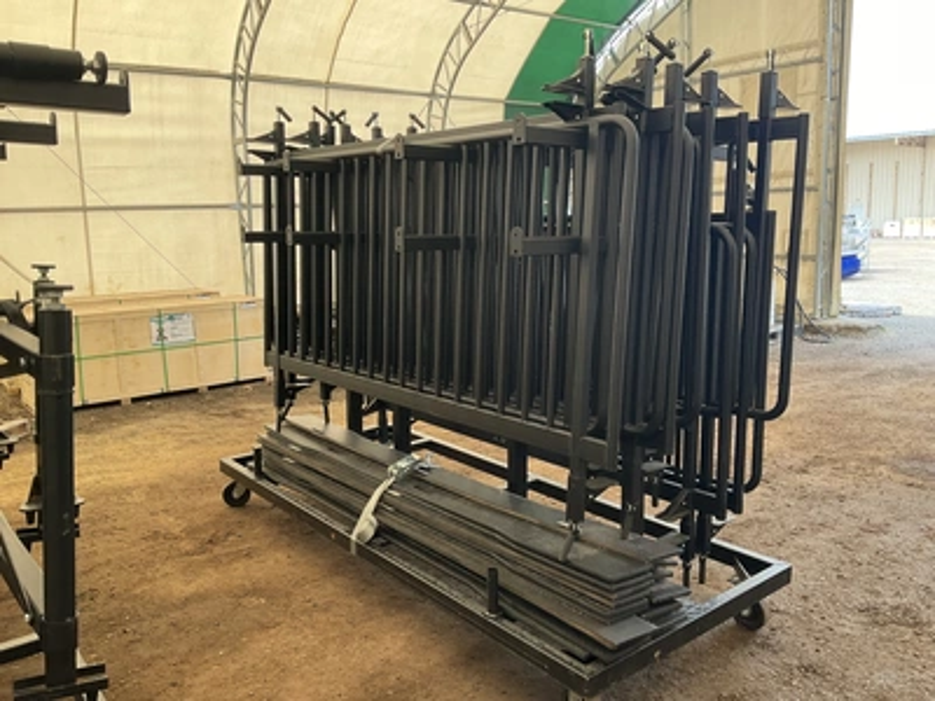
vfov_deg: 48.2
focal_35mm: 29
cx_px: 468
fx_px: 783
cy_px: 350
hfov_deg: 61.7
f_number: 1.8
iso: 25
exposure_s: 1/122
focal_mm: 3
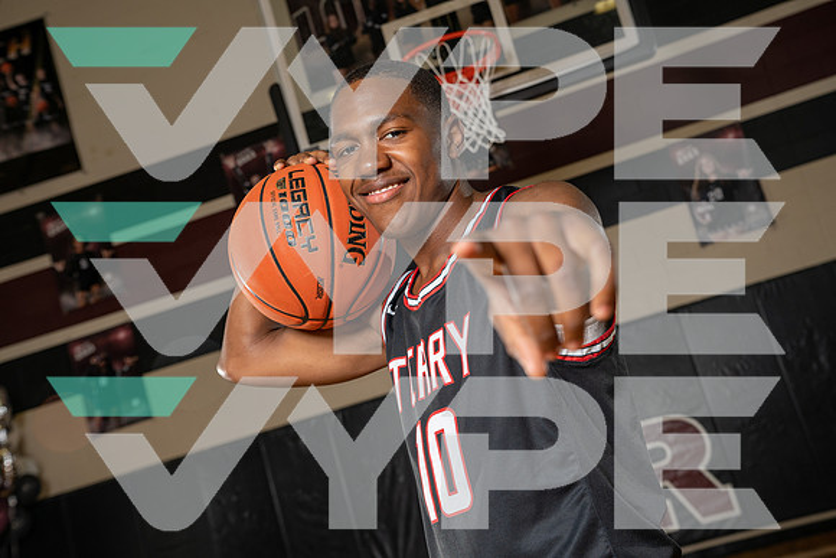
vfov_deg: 28.1
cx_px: 418
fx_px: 1115
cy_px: 279
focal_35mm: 48
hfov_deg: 41.1
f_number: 5.6
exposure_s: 1/250
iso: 320
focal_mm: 48
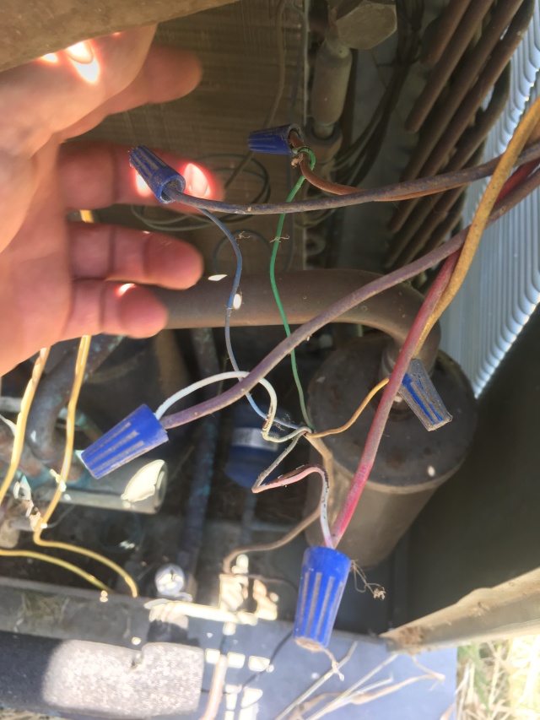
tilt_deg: -65.9
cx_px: 270
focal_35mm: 29
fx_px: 603
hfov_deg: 48.2
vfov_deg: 61.7
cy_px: 360
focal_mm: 4.15
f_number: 2.2
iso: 40
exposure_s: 1/120
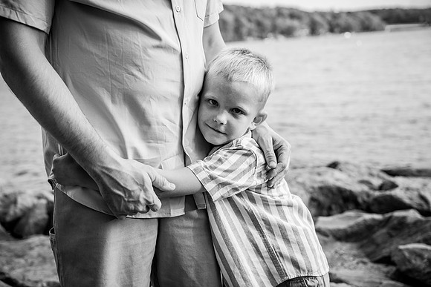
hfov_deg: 48.4
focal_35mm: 40
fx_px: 479
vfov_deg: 33.4
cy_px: 144
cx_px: 216
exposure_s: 1/400
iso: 320
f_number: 3.2
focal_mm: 40
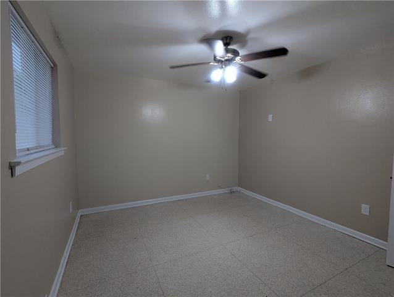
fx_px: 182
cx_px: 197
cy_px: 148
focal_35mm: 16
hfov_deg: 94.4
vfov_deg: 78.2
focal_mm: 2.35
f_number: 2.2
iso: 413
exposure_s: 1/120
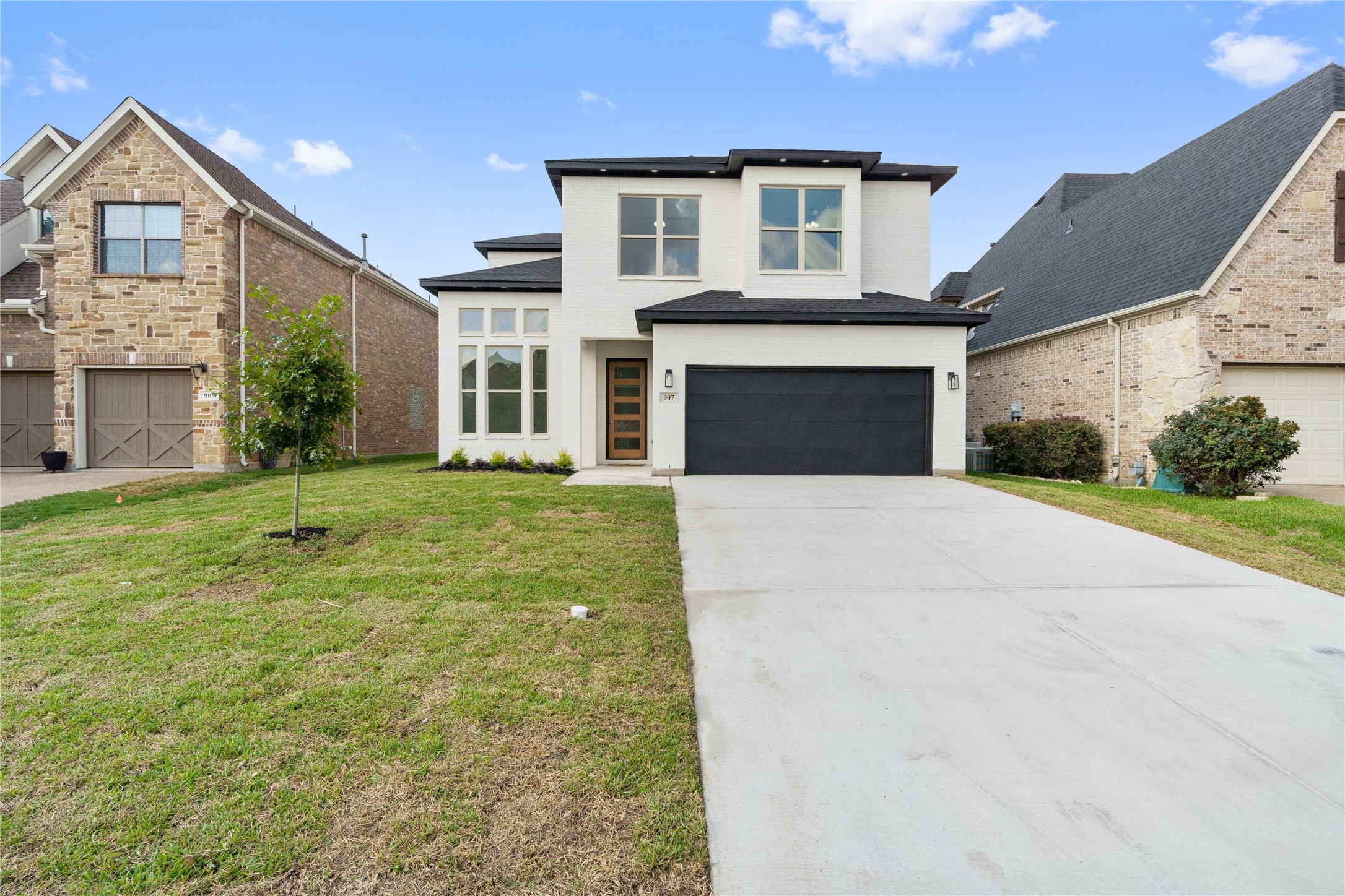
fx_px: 598
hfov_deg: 96.7
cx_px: 672
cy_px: 448
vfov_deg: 73.7
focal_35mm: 16
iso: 400
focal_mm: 16
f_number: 10
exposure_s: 1/250
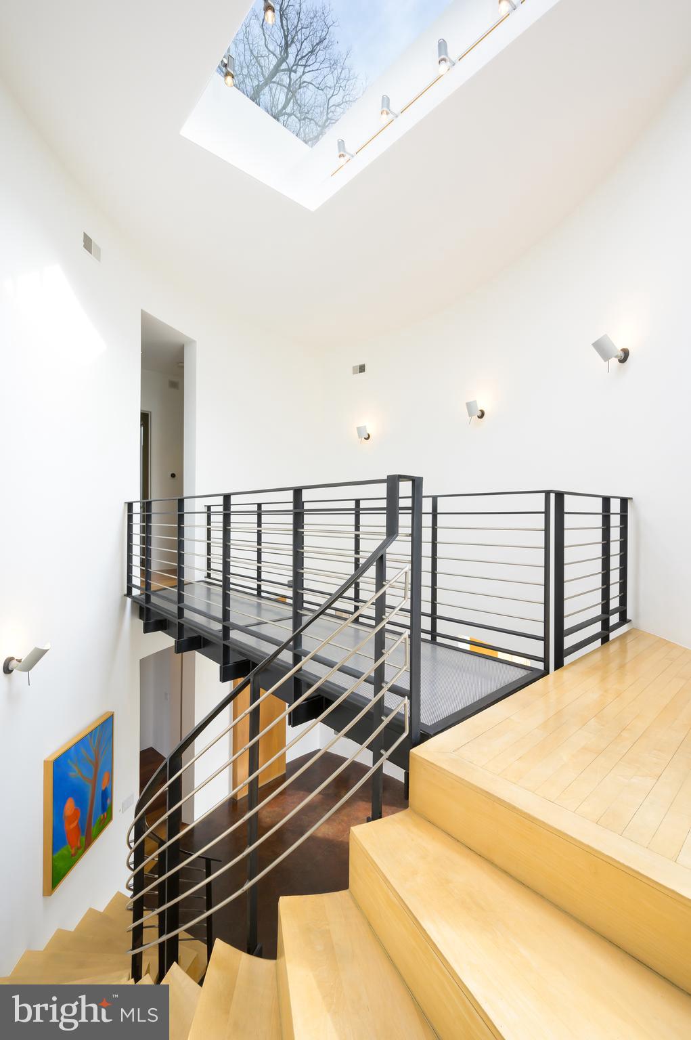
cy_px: 520
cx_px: 346
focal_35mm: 15
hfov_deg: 77.2
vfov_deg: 100.4
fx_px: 433
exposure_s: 1/125
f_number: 16
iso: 400
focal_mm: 15
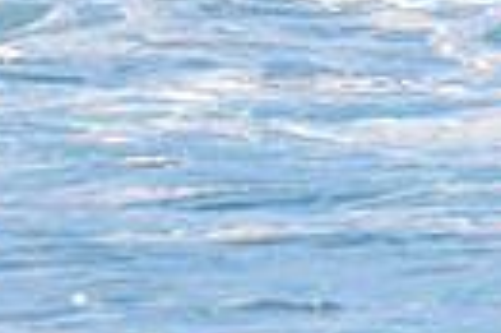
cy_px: -316
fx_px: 30759
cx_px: -600
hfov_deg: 0.9
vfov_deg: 0.6
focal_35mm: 2213
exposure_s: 1/2000
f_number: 5.6
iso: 560
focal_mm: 500
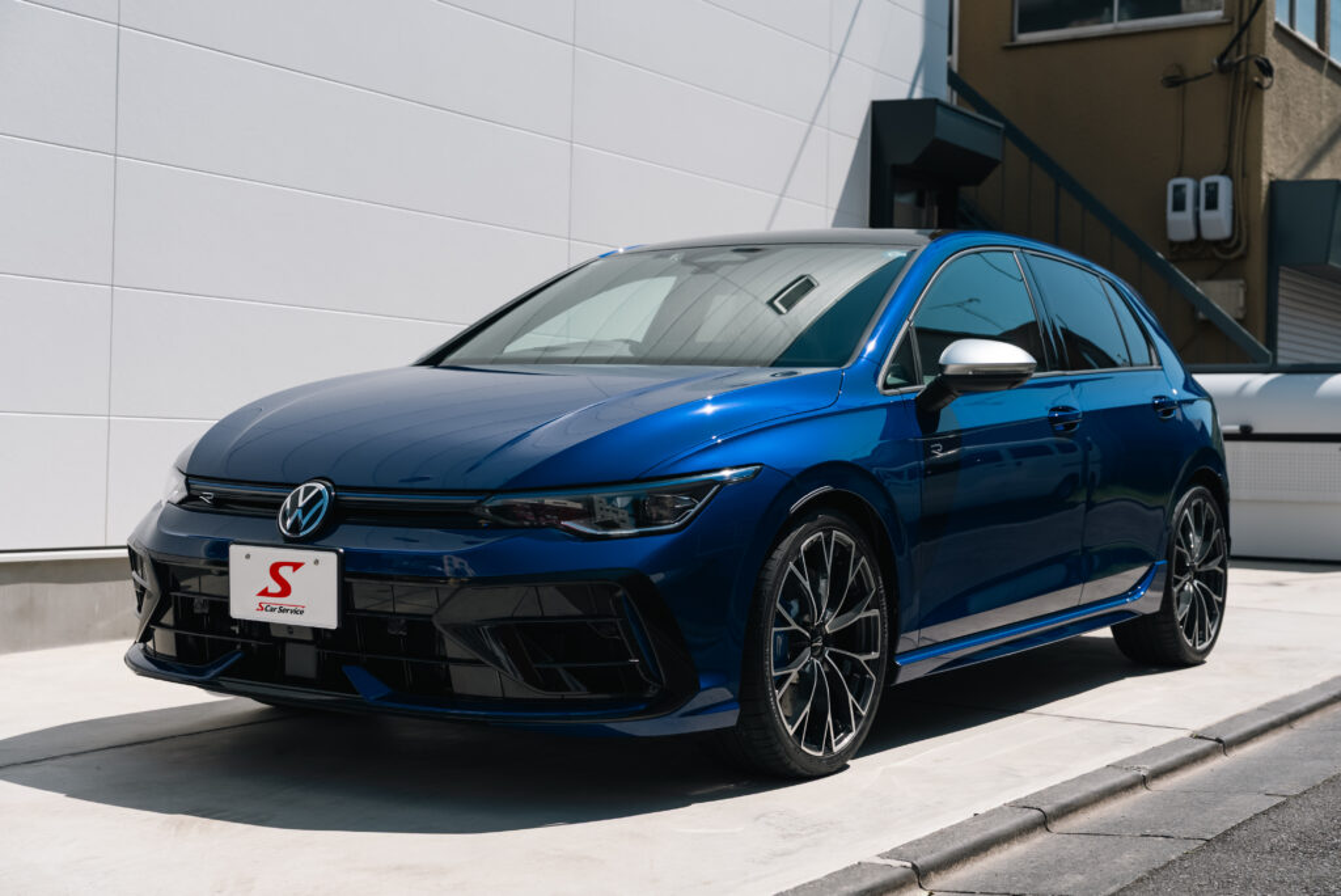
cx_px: 670
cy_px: 448
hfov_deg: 39.6
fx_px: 1863
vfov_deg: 27.0
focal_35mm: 50
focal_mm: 50
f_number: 4.5
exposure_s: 1/1000
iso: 100
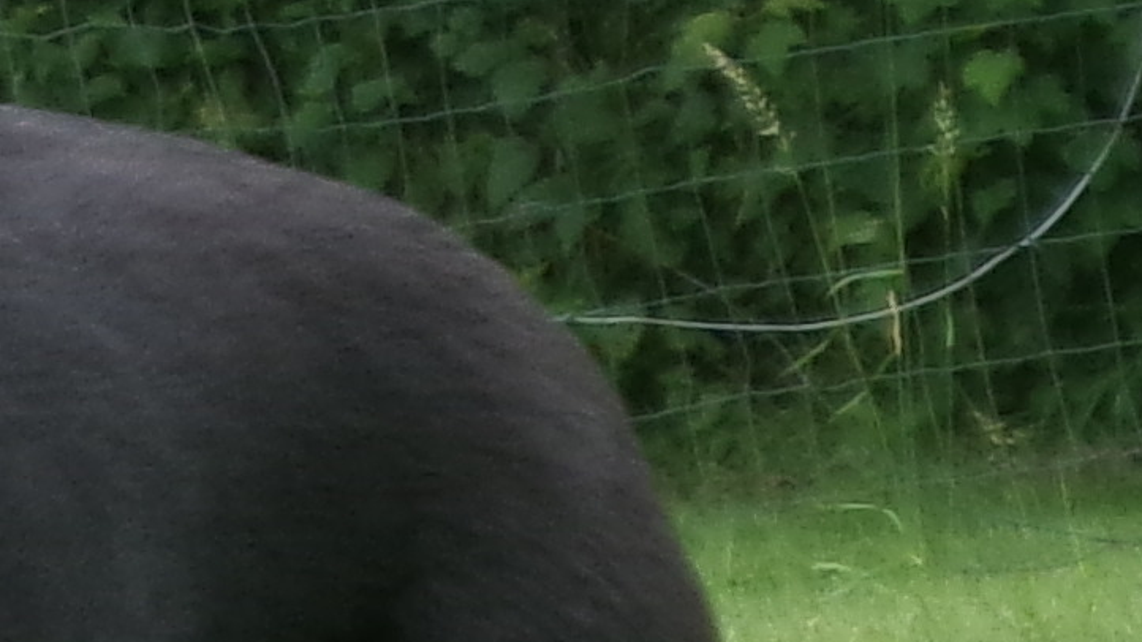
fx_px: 37455
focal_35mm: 1237
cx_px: -1329
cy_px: 729
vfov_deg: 1.0
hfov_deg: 1.7
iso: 100
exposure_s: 1/140
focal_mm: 32
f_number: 5.8
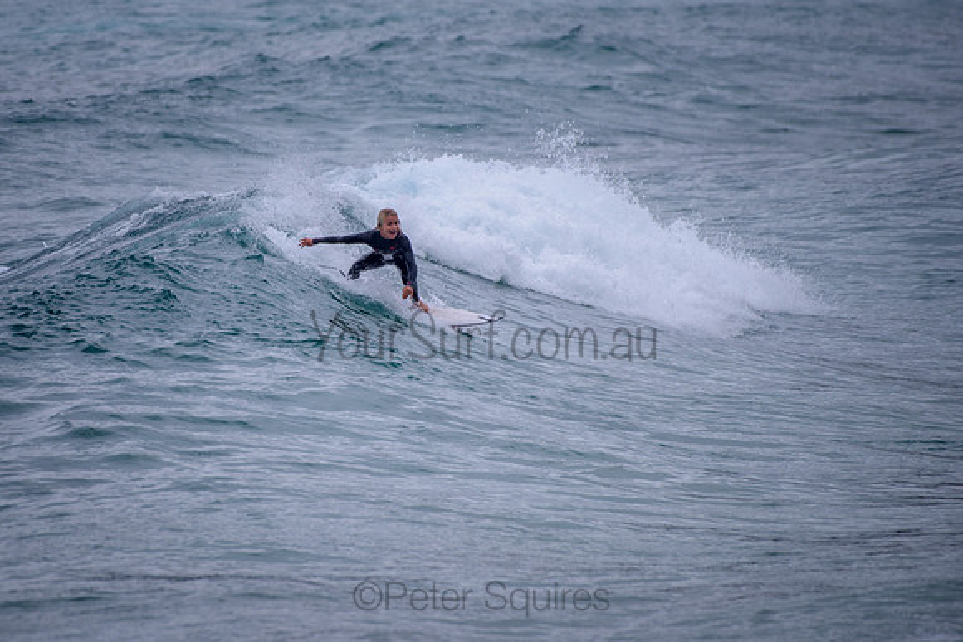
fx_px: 16402
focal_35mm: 613
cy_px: 285
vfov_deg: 2.2
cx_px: 385
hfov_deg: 3.4
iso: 160
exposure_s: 1/2000
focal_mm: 500
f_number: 5.6
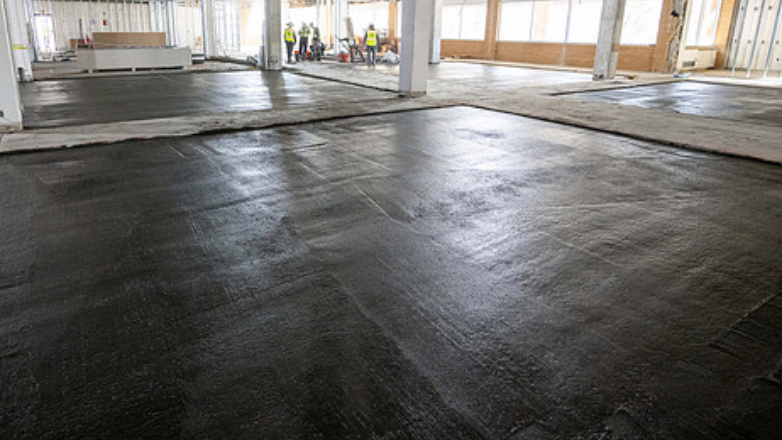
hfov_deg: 78.3
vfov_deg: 48.7
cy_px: 148
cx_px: 339
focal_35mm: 23
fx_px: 477
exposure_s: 1/100
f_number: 4
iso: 2500
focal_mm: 17.5
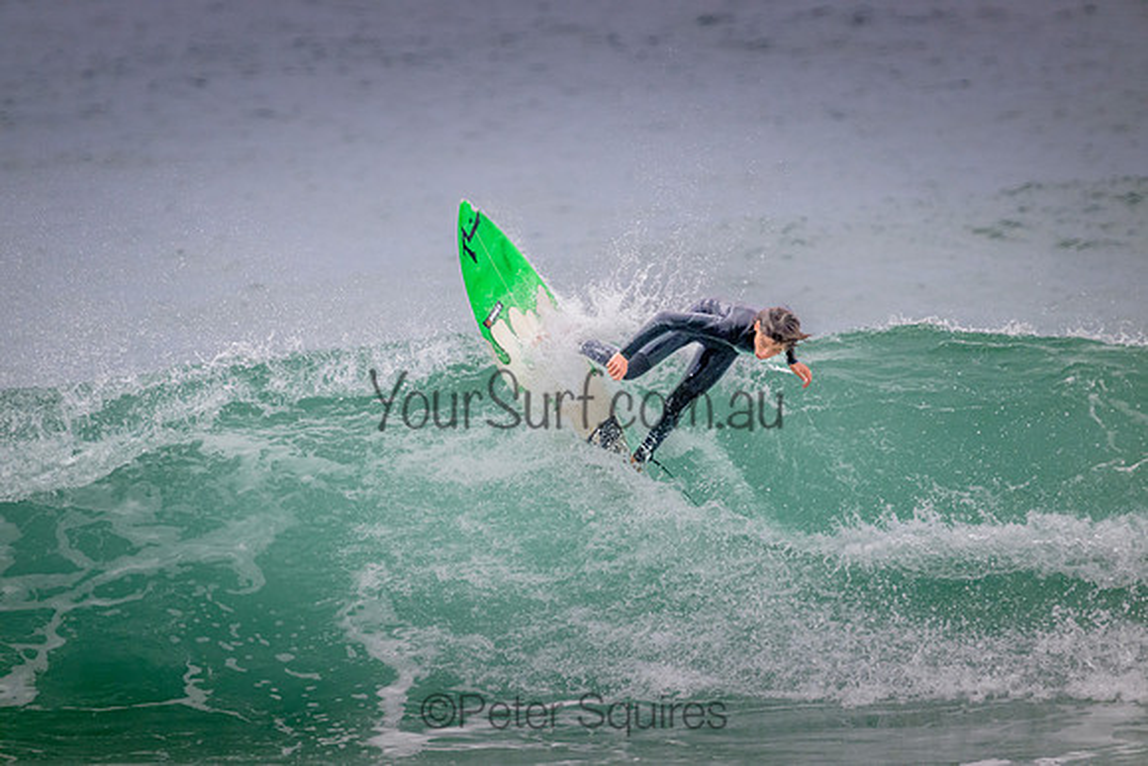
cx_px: 574
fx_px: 25516
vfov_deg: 1.7
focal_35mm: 800
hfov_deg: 2.6
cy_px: 383
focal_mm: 800
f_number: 11
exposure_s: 1/1600
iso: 3600
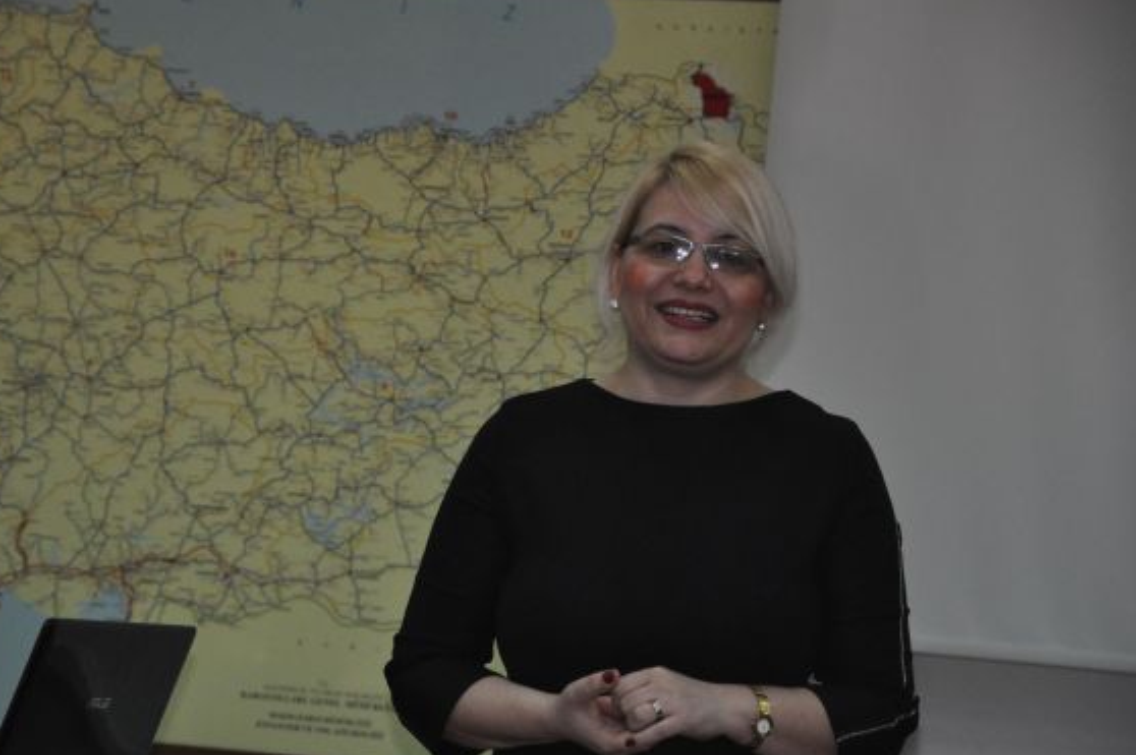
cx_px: 491
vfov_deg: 7.6
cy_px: 414
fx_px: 5693
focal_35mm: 181
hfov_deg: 11.4
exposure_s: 1/200
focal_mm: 105
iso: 1600
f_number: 6.3
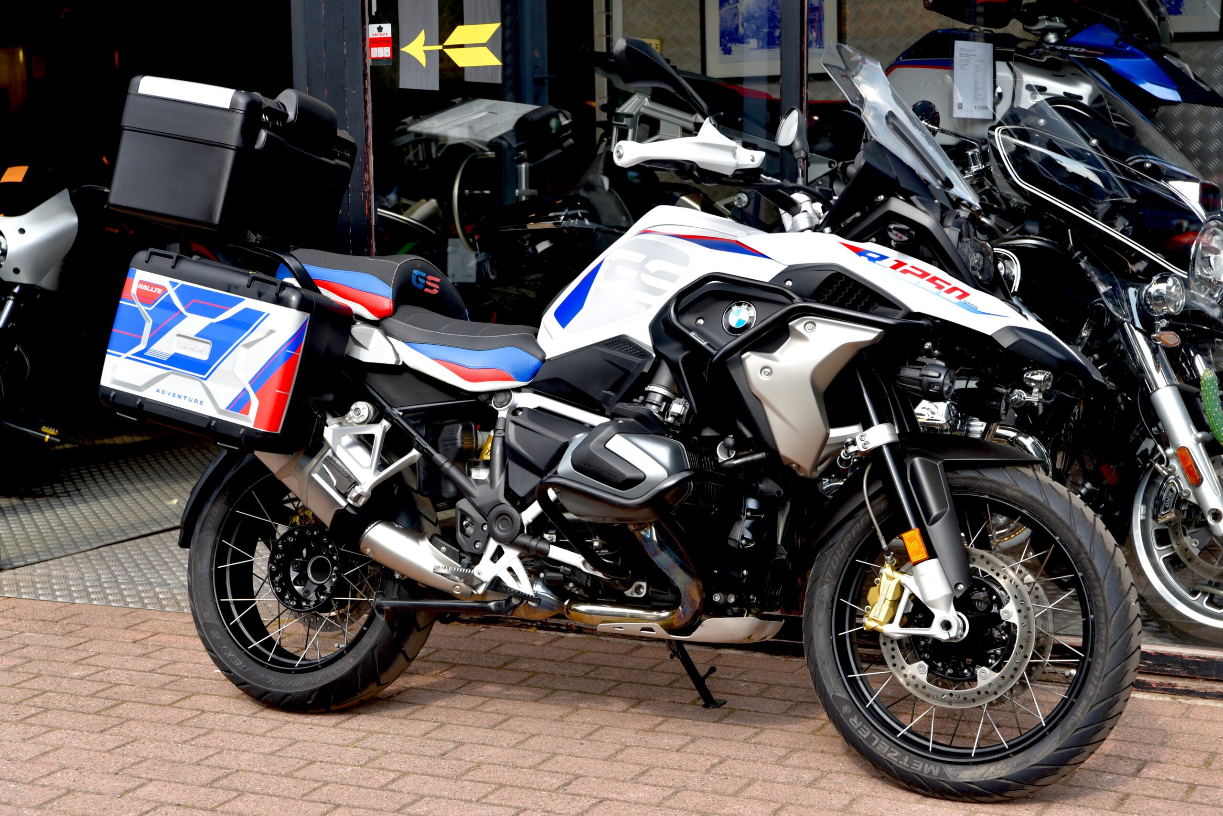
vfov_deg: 20.9
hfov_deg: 30.9
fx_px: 2209
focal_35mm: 65
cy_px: 408
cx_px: 612
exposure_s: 1/100
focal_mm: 65
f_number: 5
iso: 100
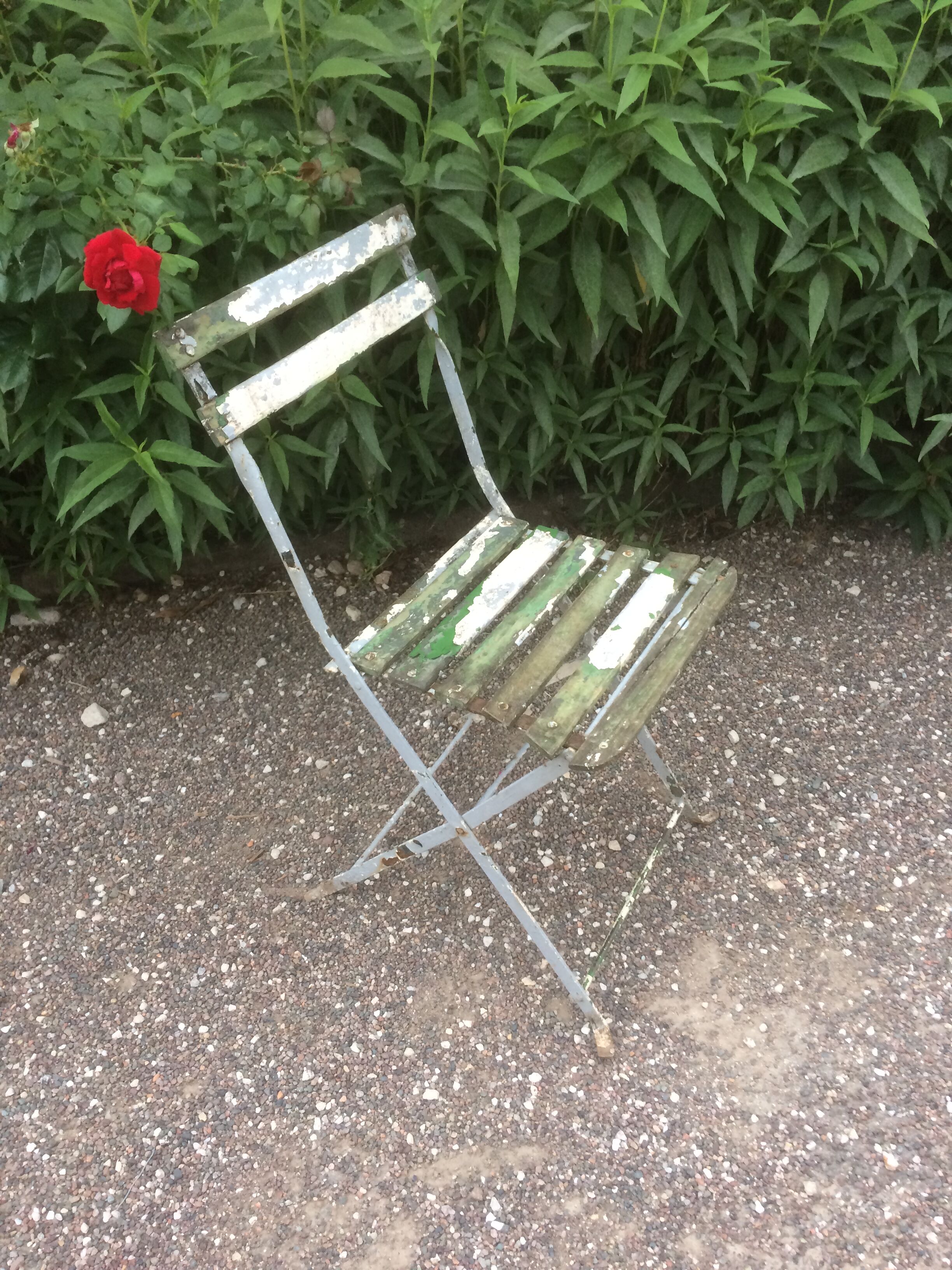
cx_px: 476
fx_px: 1063
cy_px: 635
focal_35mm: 29
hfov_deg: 48.2
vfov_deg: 61.7
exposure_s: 1/33
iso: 64
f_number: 2.2
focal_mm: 4.15
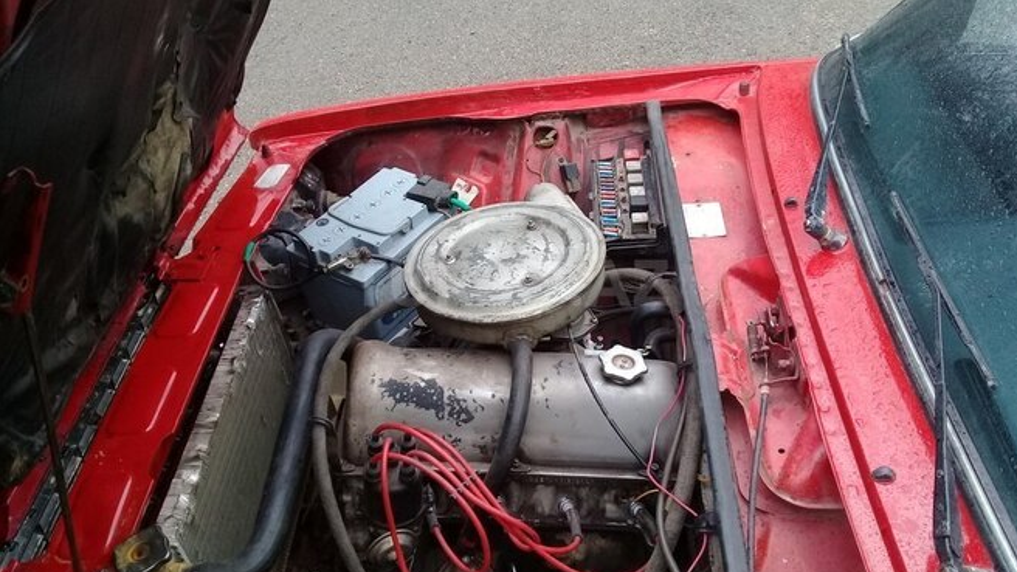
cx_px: 510
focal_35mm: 34
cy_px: 283
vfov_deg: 34.7
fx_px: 917
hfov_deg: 58.0
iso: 64
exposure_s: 1/100
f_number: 2.2
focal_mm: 3.3
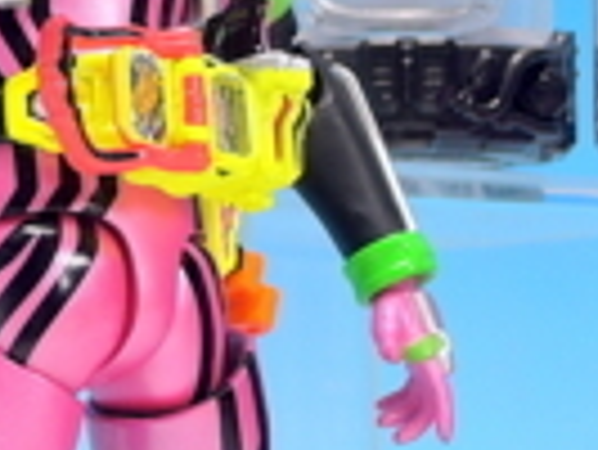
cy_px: 288
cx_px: -256
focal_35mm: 270
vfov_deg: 5.5
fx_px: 4669
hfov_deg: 7.2
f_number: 4.2
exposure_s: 1/2
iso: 80
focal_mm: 12.8
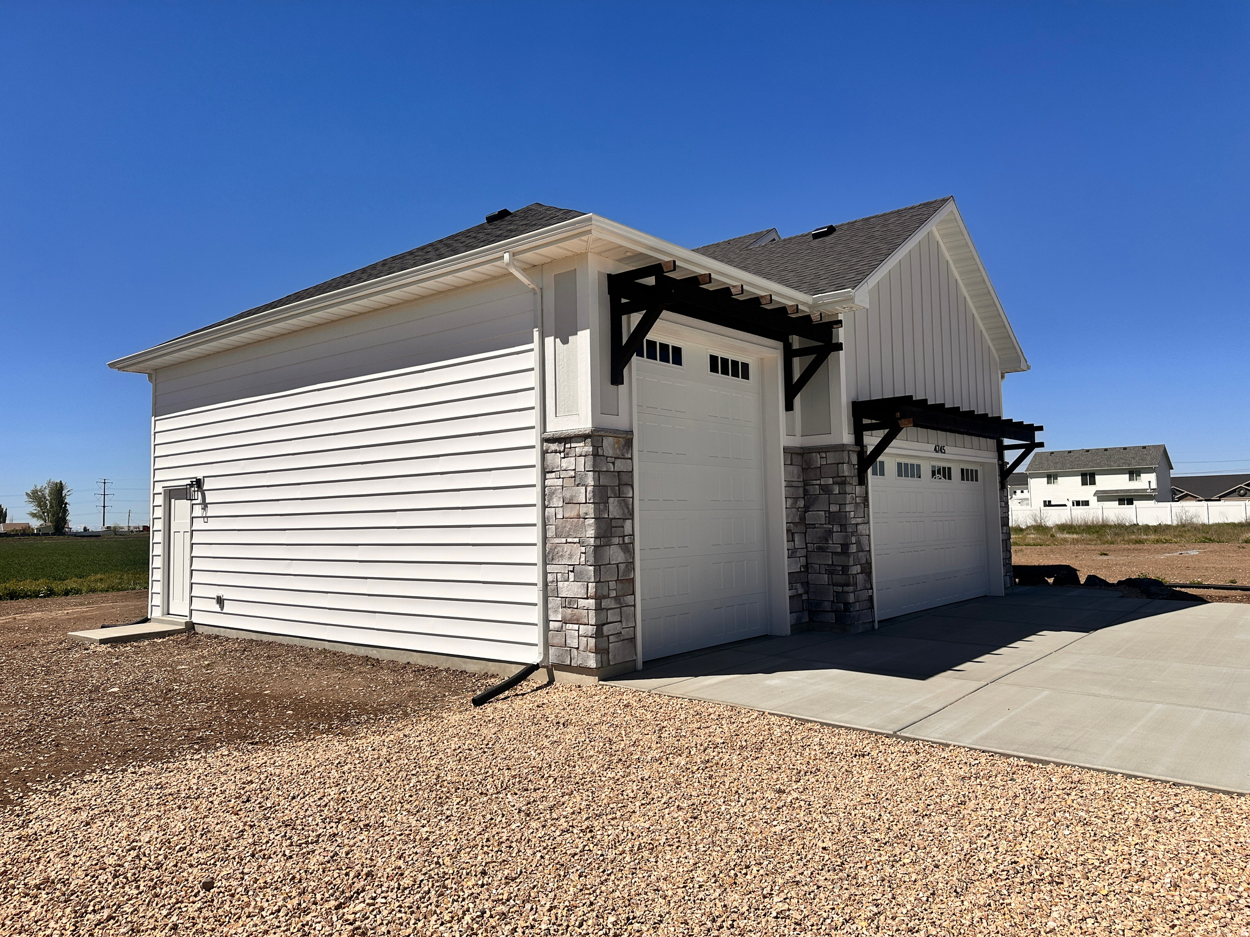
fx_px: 867
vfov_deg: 56.8
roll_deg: +1.1
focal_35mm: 24
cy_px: 468
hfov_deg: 71.6
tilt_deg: +4.0
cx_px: 625
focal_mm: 6.86
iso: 80
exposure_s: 1/10753
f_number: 1.78
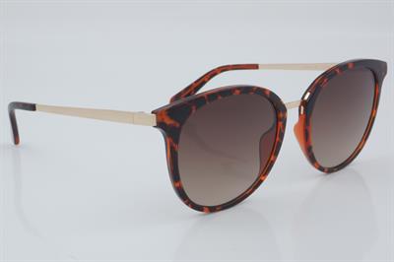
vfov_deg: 18.2
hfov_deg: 27.0
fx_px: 820
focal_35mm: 75
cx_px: 197
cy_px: 131
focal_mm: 50
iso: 100
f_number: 32
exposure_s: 1/4
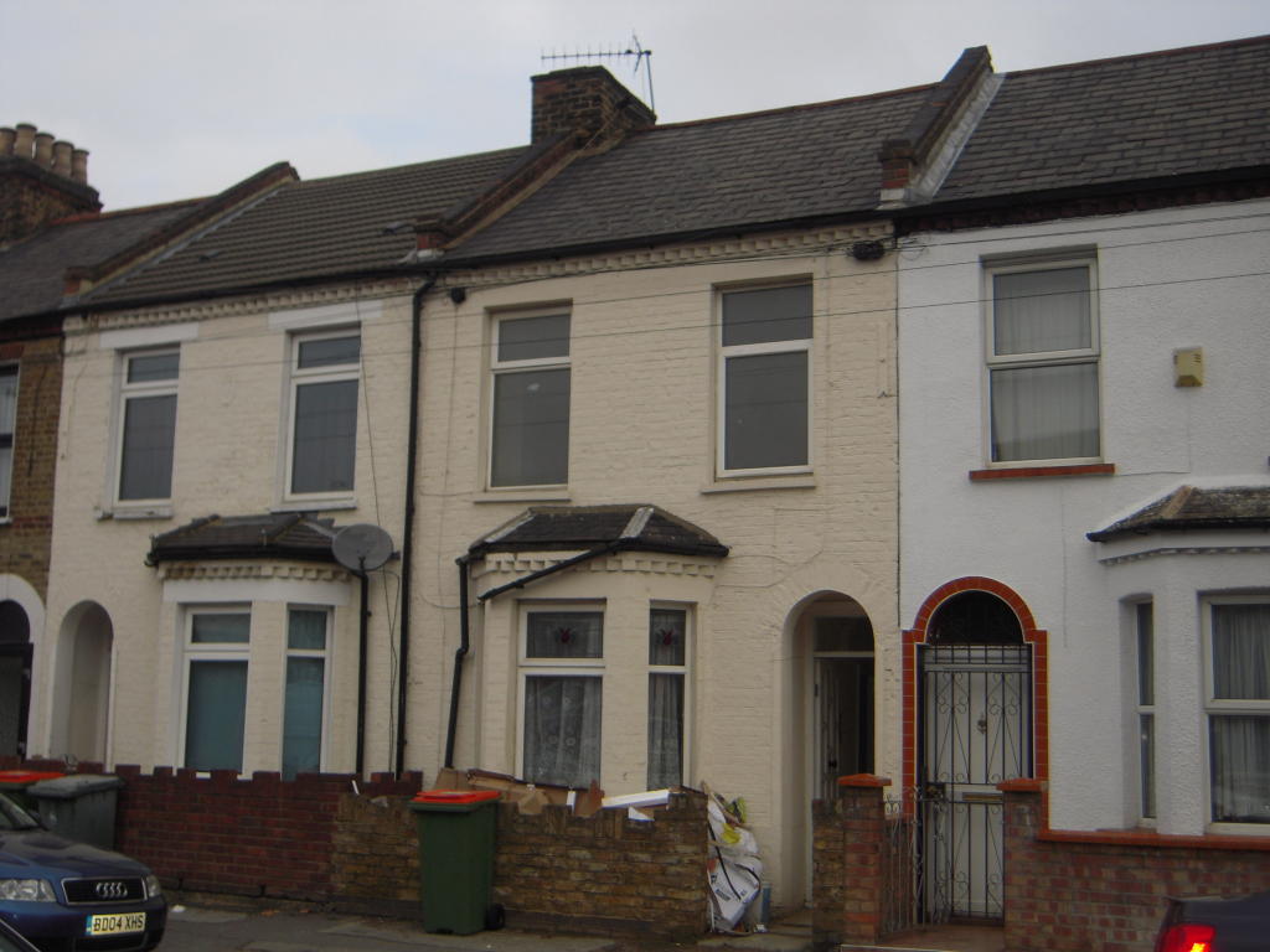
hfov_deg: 42.1
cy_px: 476
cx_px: 635
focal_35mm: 45
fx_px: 1651
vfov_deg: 32.2
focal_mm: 8.1
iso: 100
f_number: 3.3
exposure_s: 1/400
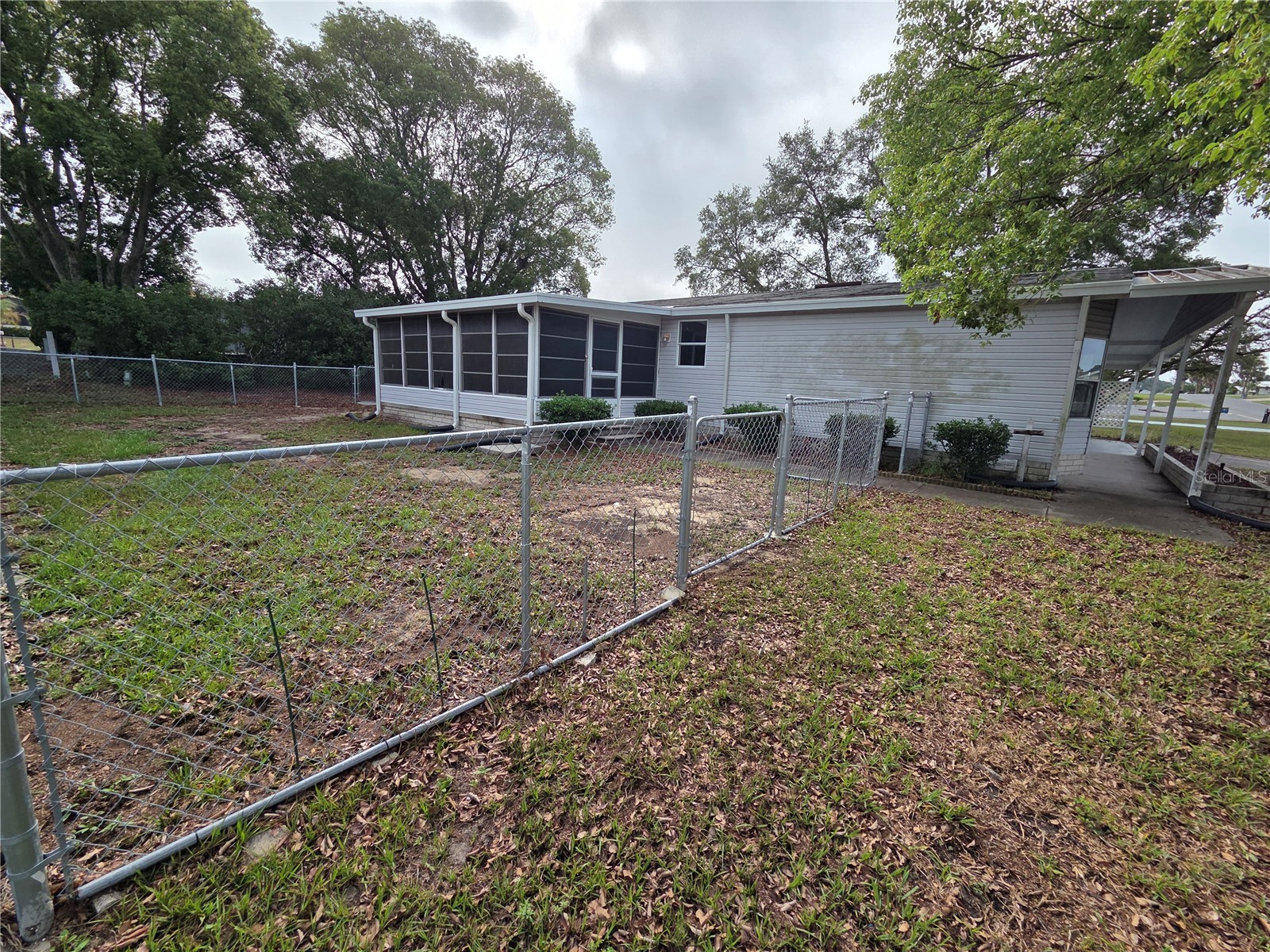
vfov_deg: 89.9
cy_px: 476
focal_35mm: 13
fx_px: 477
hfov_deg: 106.2
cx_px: 635
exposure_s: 1/1525
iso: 50
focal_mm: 2.2
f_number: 2.2
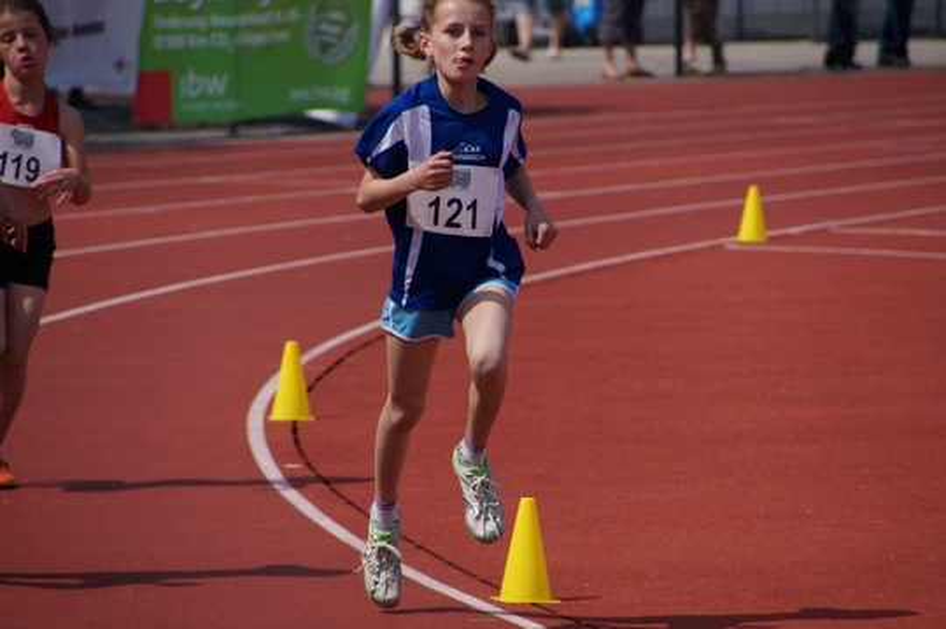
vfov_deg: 3.7
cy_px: 314
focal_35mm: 375
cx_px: 473
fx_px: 9845
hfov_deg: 5.5
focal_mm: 250
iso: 400
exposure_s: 1/3200
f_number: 6.3
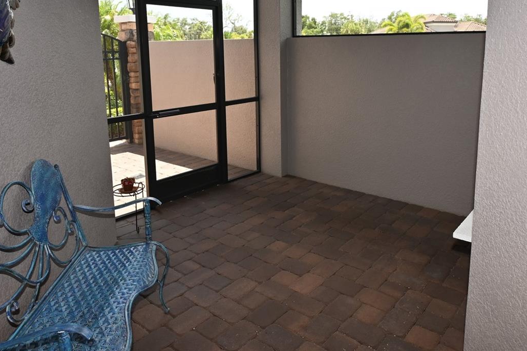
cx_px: 291
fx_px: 410
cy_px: 108
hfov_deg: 65.3
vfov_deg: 45.4
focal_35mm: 28
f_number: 5.6
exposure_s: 1/125
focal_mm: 12
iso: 180
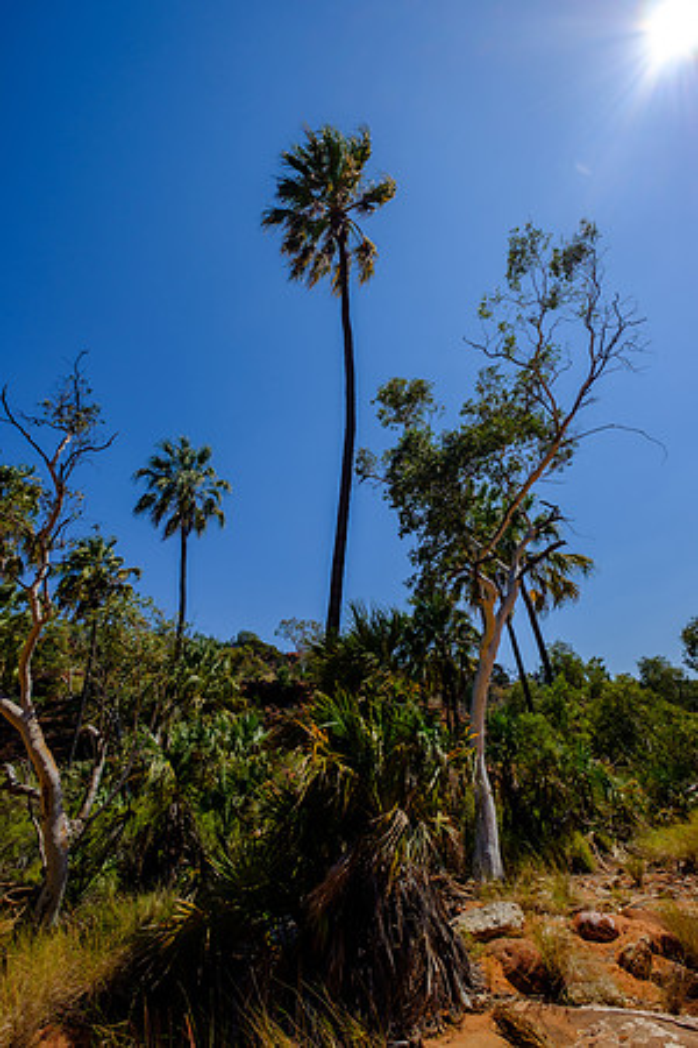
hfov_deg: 77.3
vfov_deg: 100.4
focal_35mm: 15
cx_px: 349
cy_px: 524
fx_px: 436
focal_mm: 10
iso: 200
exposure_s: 1/1700
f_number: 5.6
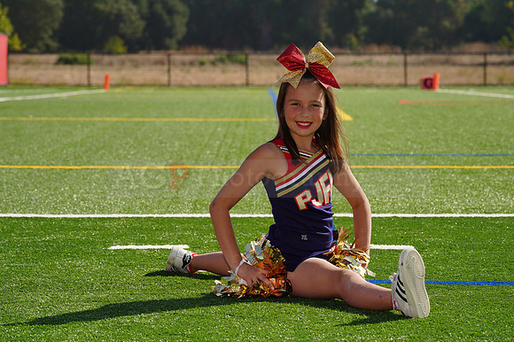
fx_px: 2083
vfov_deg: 9.4
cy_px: 171
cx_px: 257
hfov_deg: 14.1
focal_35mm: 146
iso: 100
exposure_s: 1/250
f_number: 10
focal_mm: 146
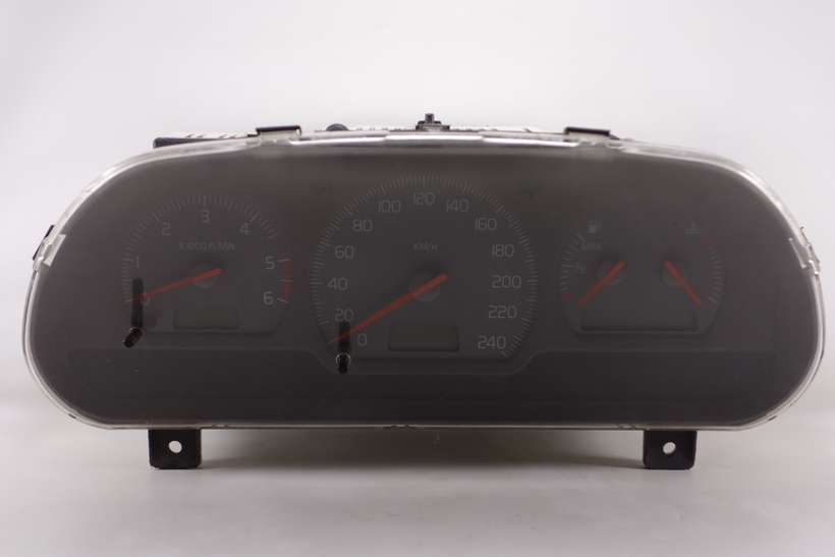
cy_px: 278
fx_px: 1485
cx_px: 418
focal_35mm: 64
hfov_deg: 31.4
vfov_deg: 21.2
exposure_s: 1/80
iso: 320
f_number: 4
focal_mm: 23.82
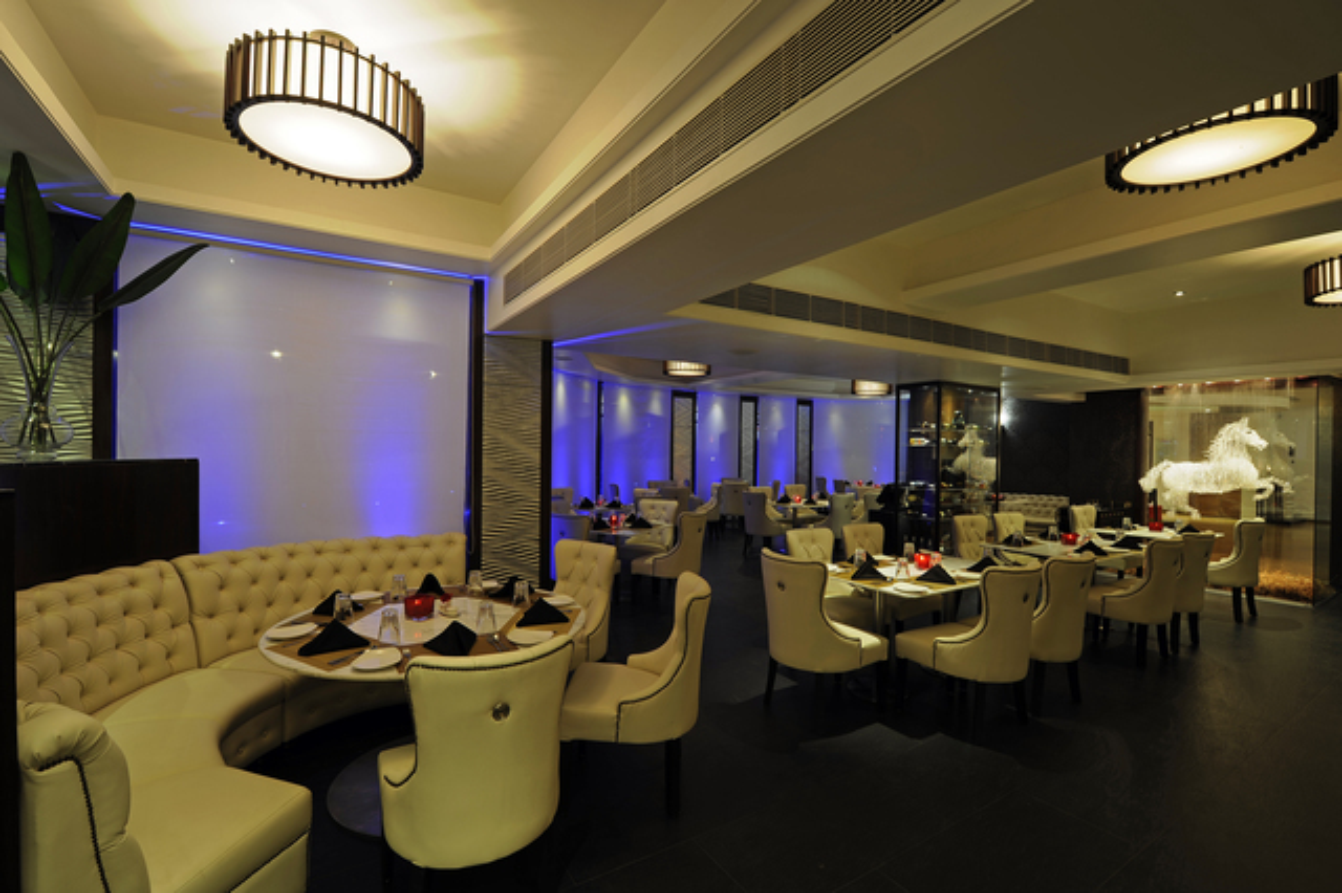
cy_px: 446
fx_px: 596
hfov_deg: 96.8
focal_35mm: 16
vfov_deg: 73.7
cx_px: 671
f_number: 9
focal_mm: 16
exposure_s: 1/2.5
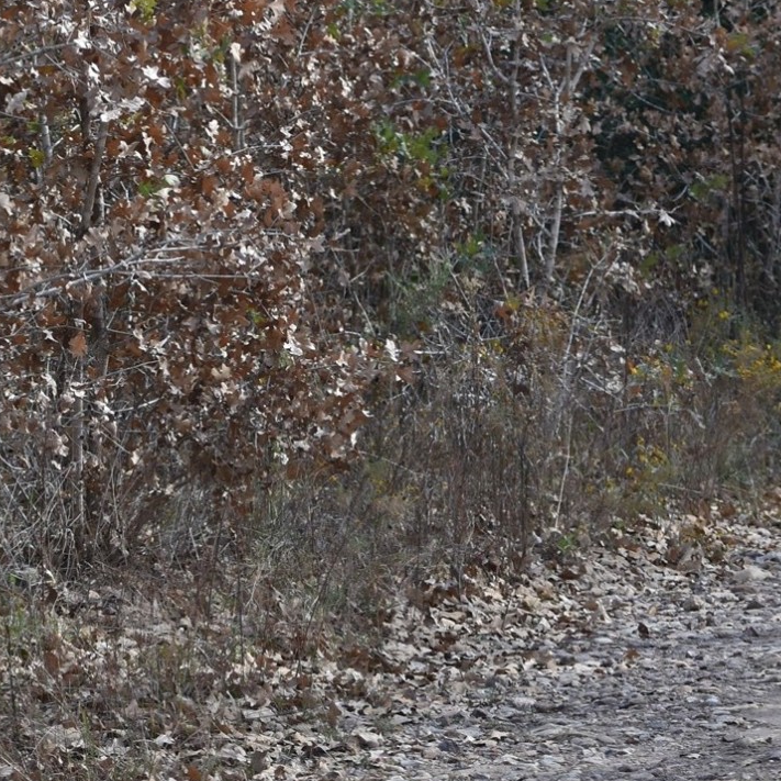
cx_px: 482
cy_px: -38
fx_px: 7122
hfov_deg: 6.3
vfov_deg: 6.3
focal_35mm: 279
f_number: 5
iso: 100
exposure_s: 1/200
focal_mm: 72
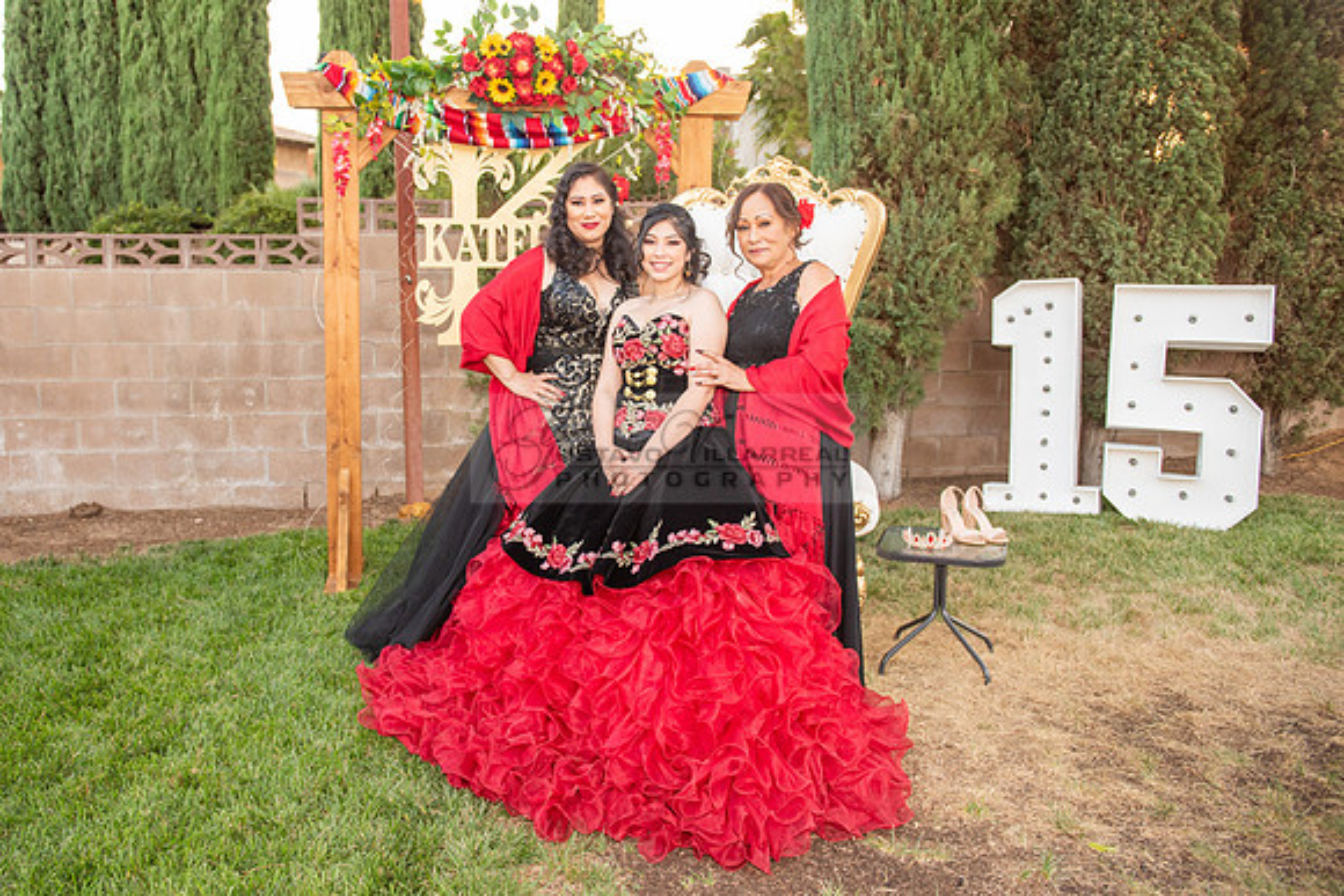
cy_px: 424
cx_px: 585
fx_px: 1139
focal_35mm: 31
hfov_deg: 60.9
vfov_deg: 43.0
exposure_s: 1/200
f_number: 3.5
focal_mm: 27
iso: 400
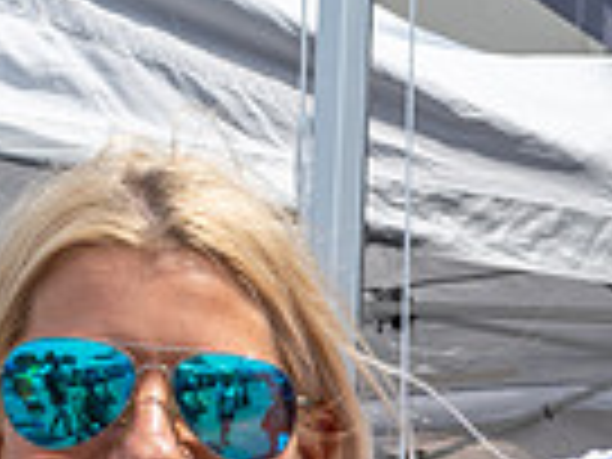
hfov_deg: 16.3
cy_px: 728
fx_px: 2015
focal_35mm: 114
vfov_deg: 12.3
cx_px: 818
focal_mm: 18
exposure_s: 1/400
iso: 200
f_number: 10
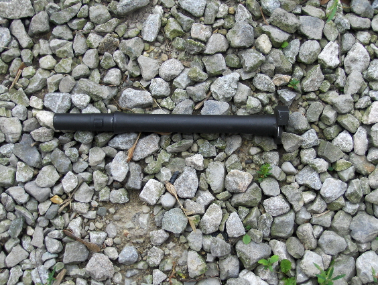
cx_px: 189
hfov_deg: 36.8
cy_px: 142
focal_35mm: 52
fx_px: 569
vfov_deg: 28.1
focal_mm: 11.3
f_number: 4
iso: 100
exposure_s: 1/143
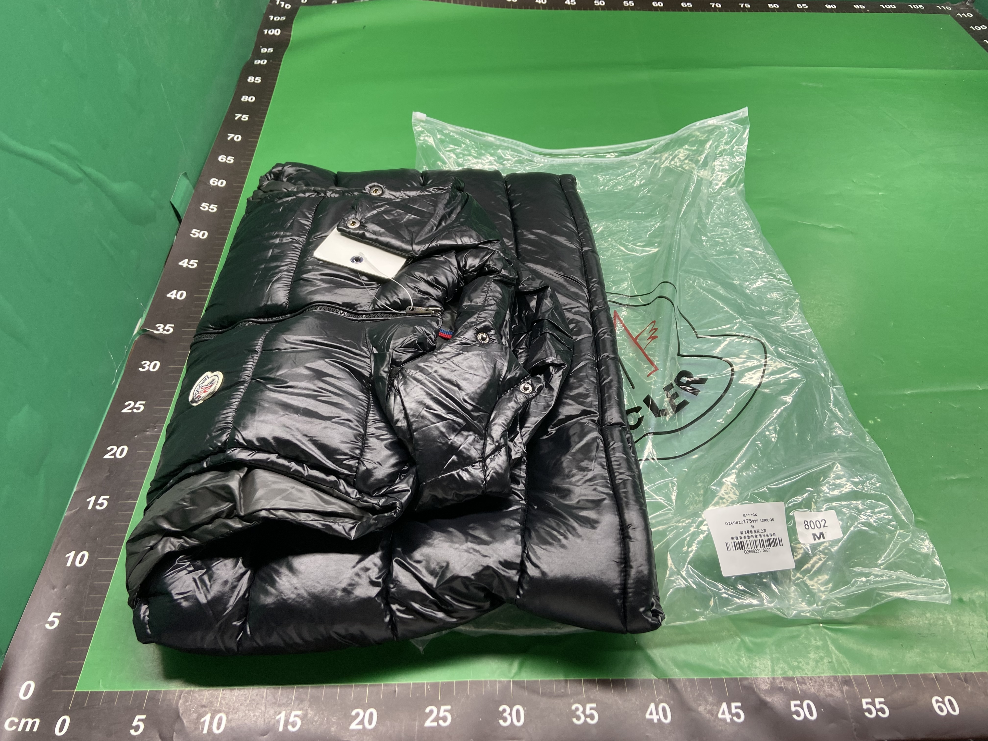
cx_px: 494
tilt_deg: -48.7
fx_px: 742
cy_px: 370
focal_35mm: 26
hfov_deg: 67.3
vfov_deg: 53.1
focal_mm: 4.25
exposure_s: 1/100
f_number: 1.8
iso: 100
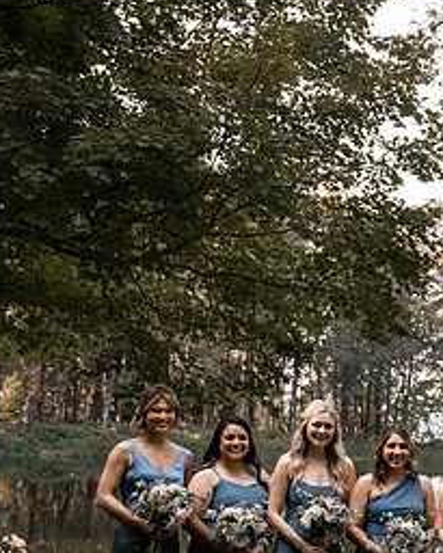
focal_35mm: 66
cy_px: 390
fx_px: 1081
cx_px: 534
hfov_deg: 21.5
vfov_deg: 28.4
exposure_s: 1/1000
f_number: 2.8
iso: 320
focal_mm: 31
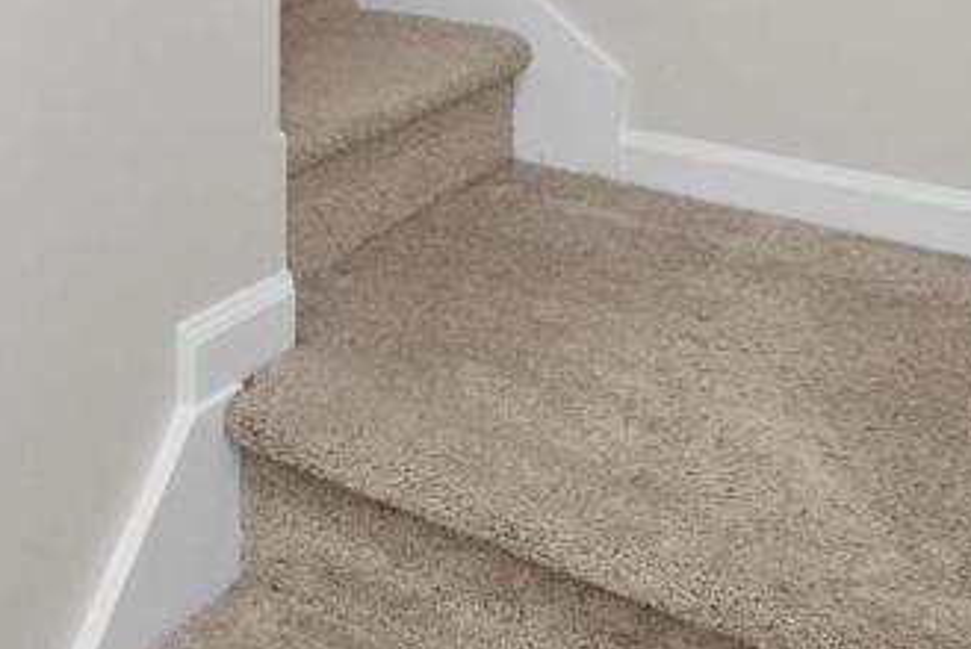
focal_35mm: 51
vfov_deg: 21.0
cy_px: -407
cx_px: -475
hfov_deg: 27.4
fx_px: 1377
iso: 500
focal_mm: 14
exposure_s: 1/8
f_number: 7.1
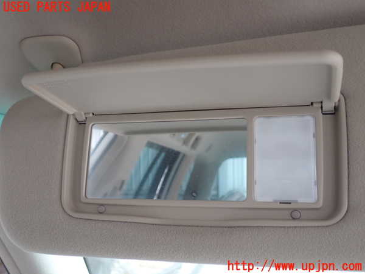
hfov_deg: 49.0
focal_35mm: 38
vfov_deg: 37.7
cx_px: 182
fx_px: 401
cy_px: 137
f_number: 2.7
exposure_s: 1/40
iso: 200
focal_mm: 6.83
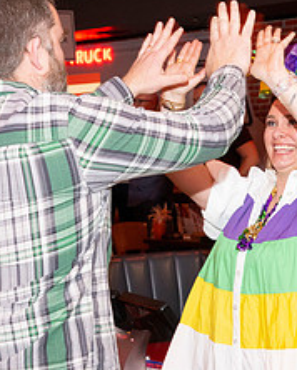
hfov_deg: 16.6
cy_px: 192
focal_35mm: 93
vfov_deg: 20.6
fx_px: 1020
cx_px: 142
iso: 2000
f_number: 5.6
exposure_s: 1/100
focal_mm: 38
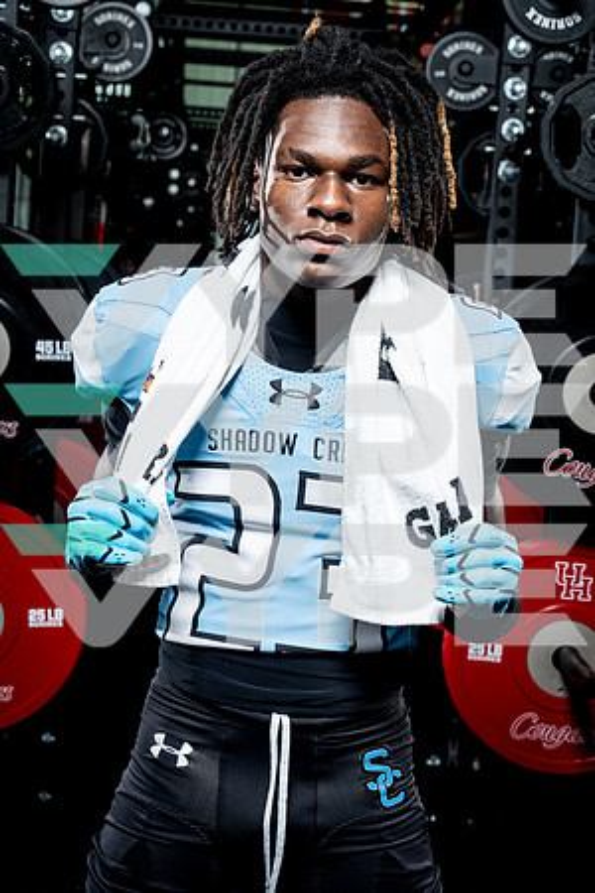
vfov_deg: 28.8
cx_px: 298
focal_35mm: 70
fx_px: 1735
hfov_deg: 19.5
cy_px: 446
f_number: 9
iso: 640
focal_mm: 70
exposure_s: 1/250
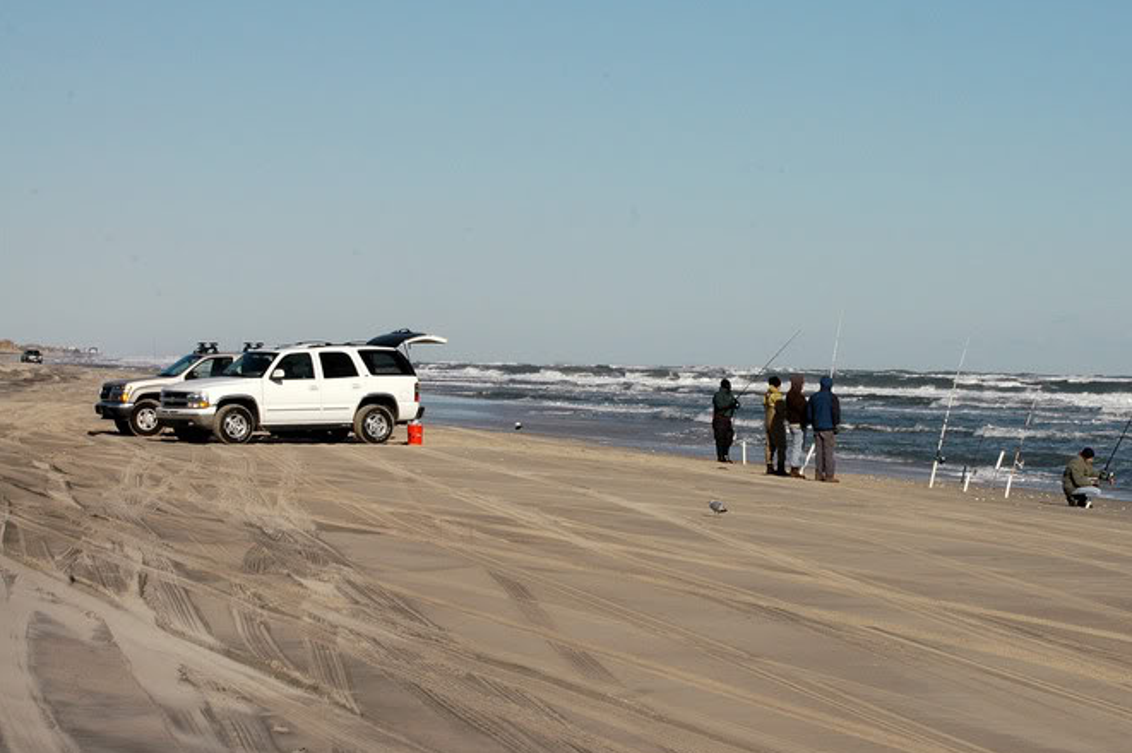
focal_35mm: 127
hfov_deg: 16.1
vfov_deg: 10.8
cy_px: 409
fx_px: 3991
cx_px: 668
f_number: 20
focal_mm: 70
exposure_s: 1/500
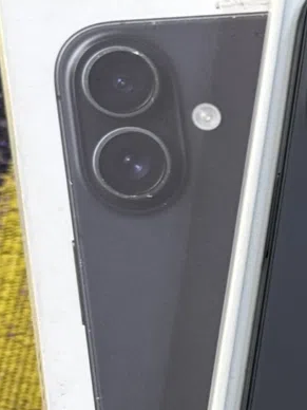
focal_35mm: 169
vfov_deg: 11.6
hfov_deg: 8.6
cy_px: 341
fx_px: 1998
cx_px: 429
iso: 125
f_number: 1.78
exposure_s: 1/100
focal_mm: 6.76
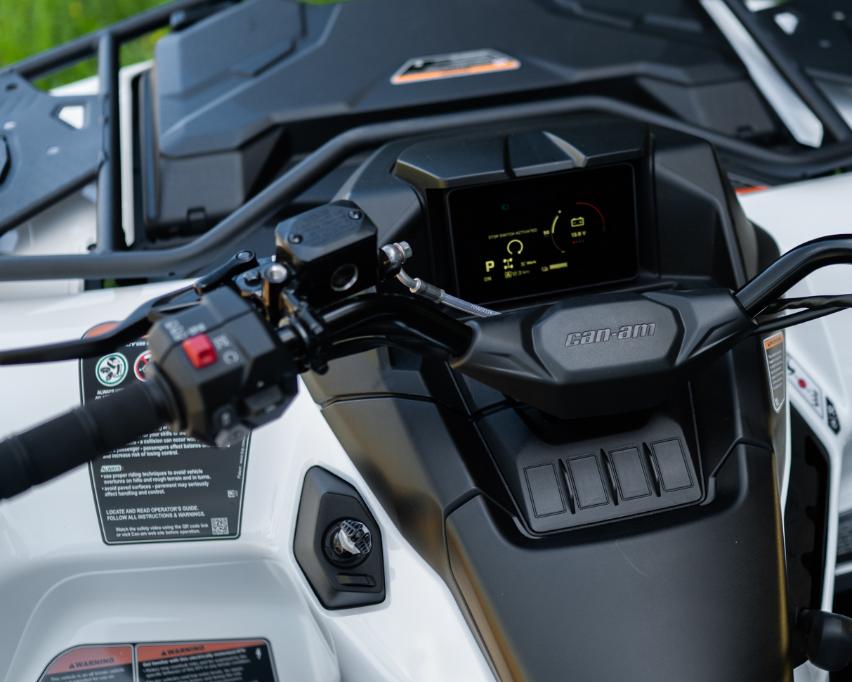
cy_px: 274
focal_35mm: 52
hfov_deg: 35.8
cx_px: 539
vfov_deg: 29.1
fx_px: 1311
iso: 500
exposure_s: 1/250
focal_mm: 35
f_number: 1.8
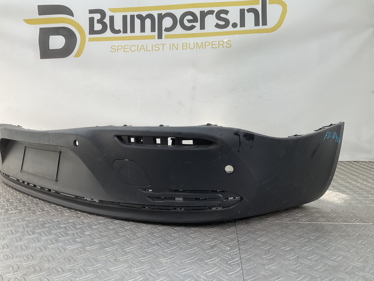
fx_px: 313
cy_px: 140
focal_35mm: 29
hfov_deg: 61.7
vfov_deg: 48.2
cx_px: 187
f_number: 1.8
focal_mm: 3
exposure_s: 1/138
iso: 16
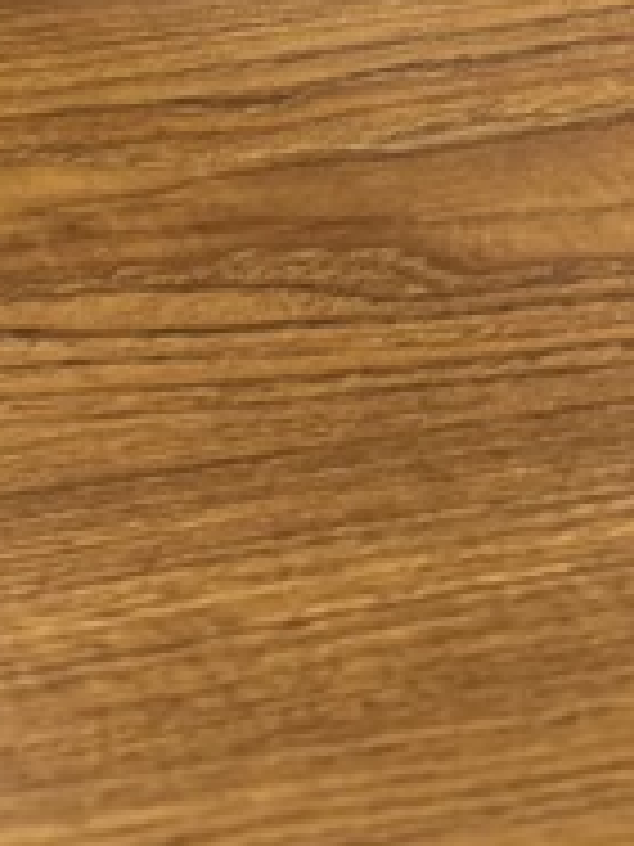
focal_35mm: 131
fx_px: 3199
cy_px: -1156
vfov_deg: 12.2
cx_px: -733
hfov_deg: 10.2
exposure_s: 1/60
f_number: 1.78
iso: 160
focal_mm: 6.76
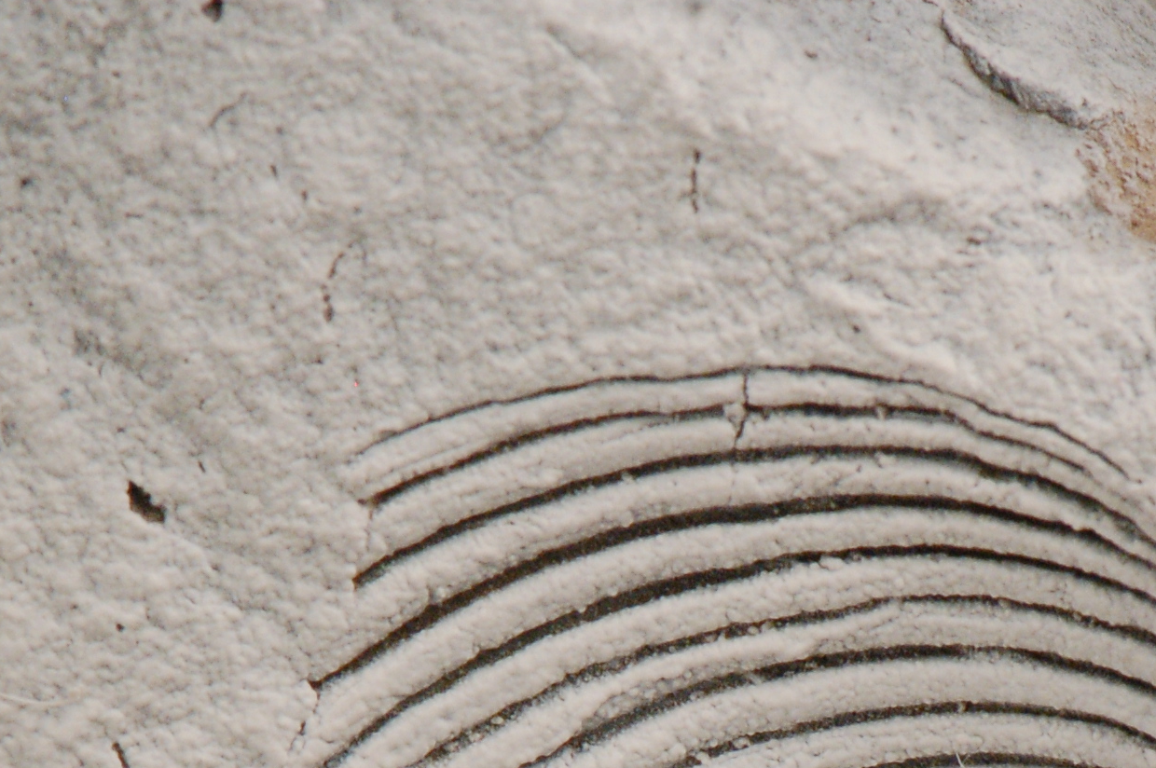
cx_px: 750
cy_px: 922
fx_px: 12260
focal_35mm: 382
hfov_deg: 5.4
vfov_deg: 3.6
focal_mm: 105
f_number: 16
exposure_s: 1/500
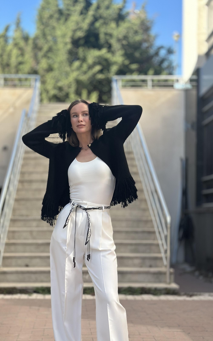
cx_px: 79
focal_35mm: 64
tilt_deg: +1.4
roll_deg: -0.7
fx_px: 594
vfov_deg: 31.9
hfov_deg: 20.3
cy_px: 198
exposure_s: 1/1517
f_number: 1.78
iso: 80
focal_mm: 6.86
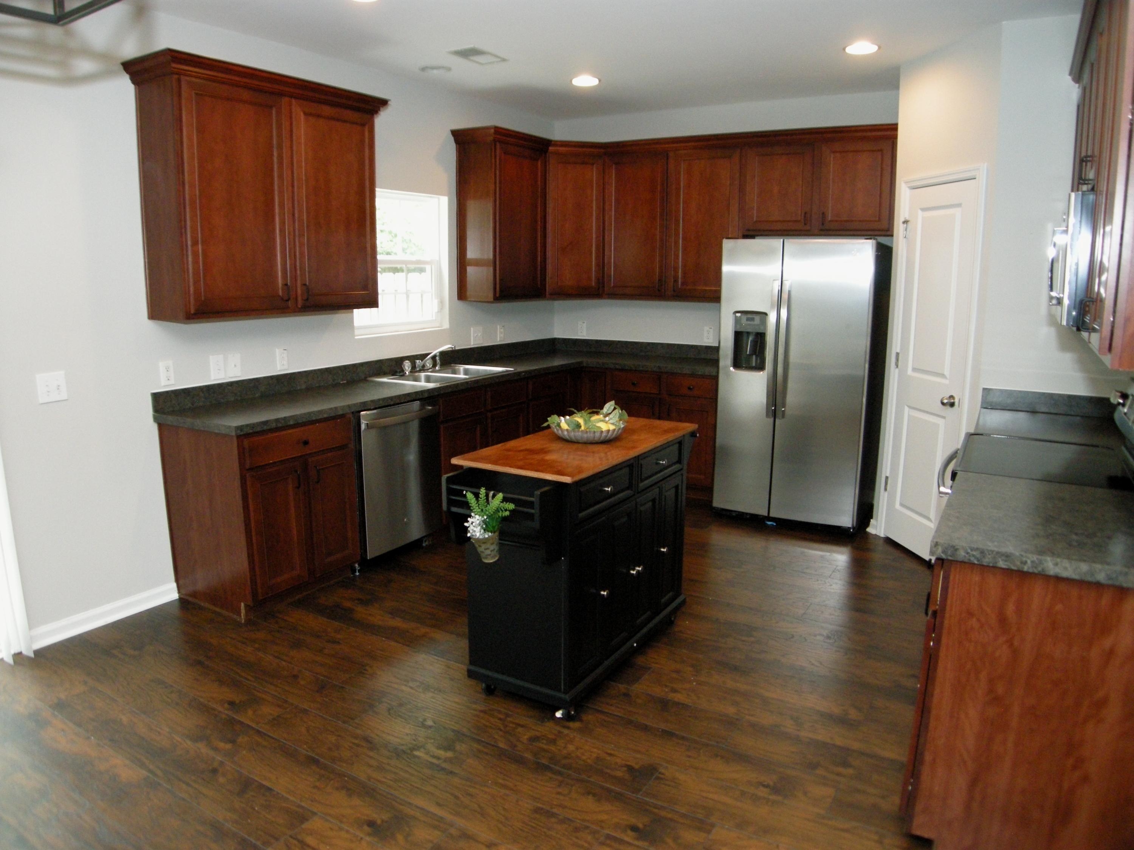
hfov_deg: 52.6
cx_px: 567
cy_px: 425
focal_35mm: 35
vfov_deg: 40.7
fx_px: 1147
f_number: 2.7
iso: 400
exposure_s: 1/60
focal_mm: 7.5
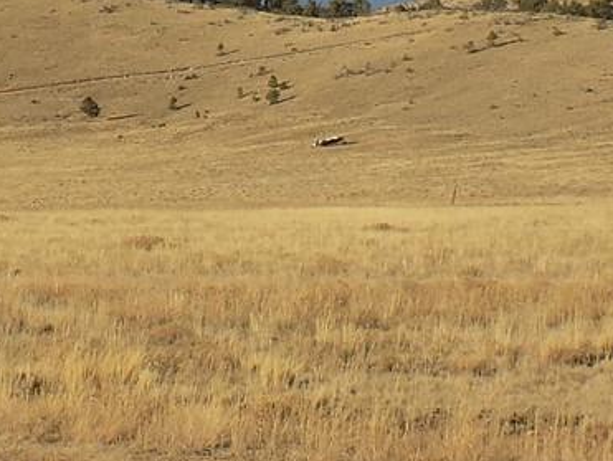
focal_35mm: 215
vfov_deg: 6.9
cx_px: 256
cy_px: 25
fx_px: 3811
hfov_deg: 9.2
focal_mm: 13.9
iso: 80
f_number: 4.3
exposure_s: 1/800
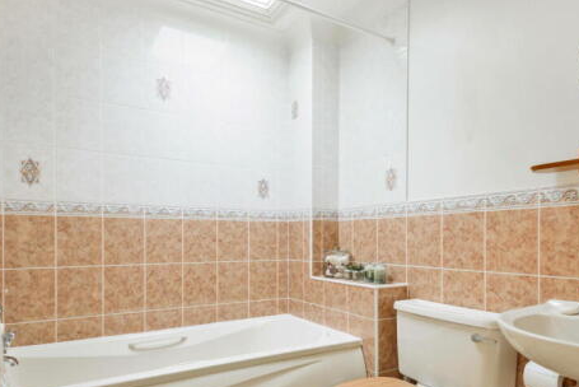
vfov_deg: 54.9
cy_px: 225
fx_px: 370
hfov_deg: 76.0
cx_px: 280
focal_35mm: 23
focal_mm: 16
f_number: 8
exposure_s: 1/2
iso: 250
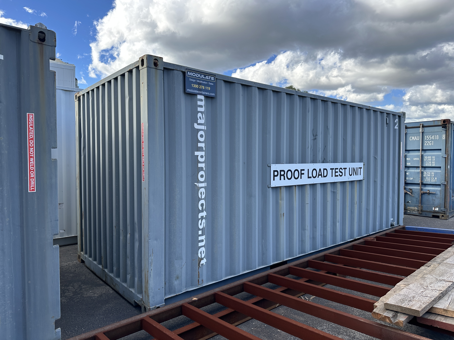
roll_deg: +0.3
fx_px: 315
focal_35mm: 24
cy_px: 170
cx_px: 227
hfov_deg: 71.6
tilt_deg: -2.6
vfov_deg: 56.8
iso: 80
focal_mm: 6.86
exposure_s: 1/1241
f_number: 1.78
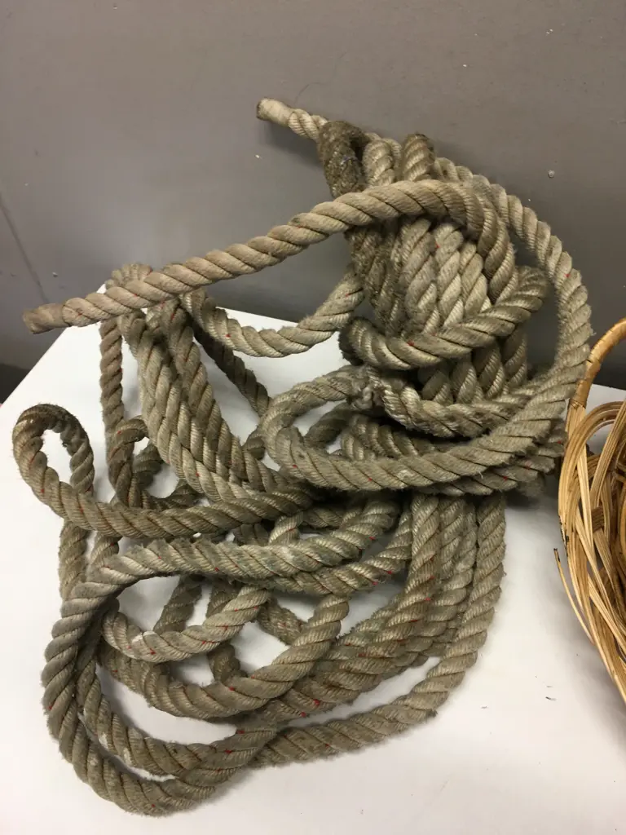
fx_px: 699
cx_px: 313
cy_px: 418
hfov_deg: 48.2
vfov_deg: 61.7
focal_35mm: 29
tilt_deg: -49.6
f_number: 2.2
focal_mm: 4.15
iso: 50
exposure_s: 1/33
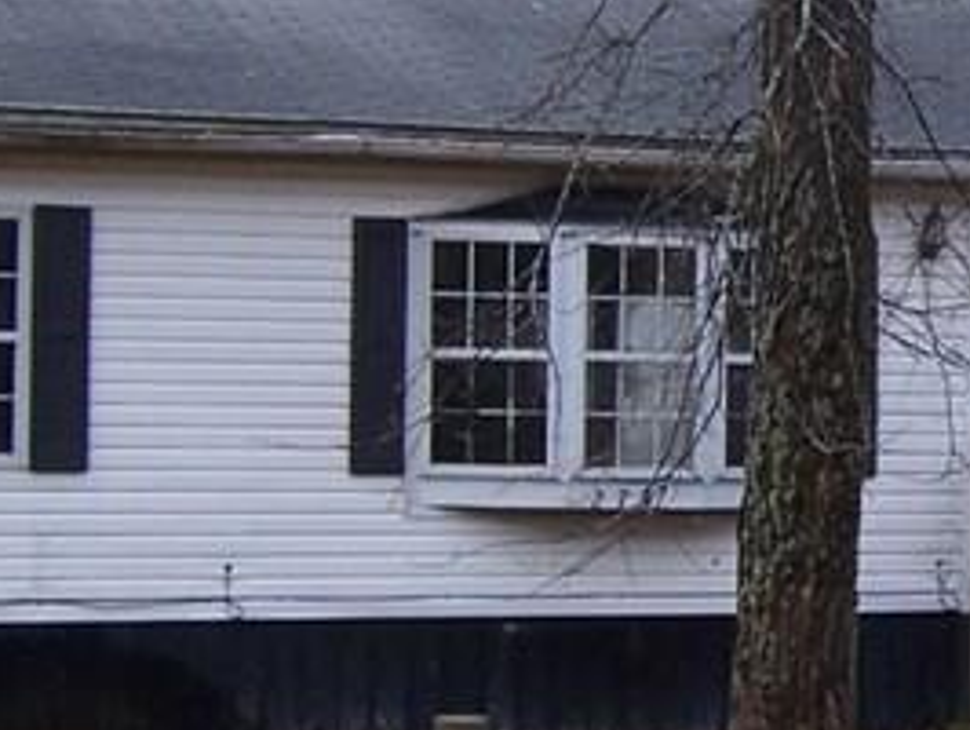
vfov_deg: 11.7
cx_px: 1203
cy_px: 281
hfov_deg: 14.9
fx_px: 3562
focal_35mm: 127
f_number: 3.4
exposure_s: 1/90
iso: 80
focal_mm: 5.5
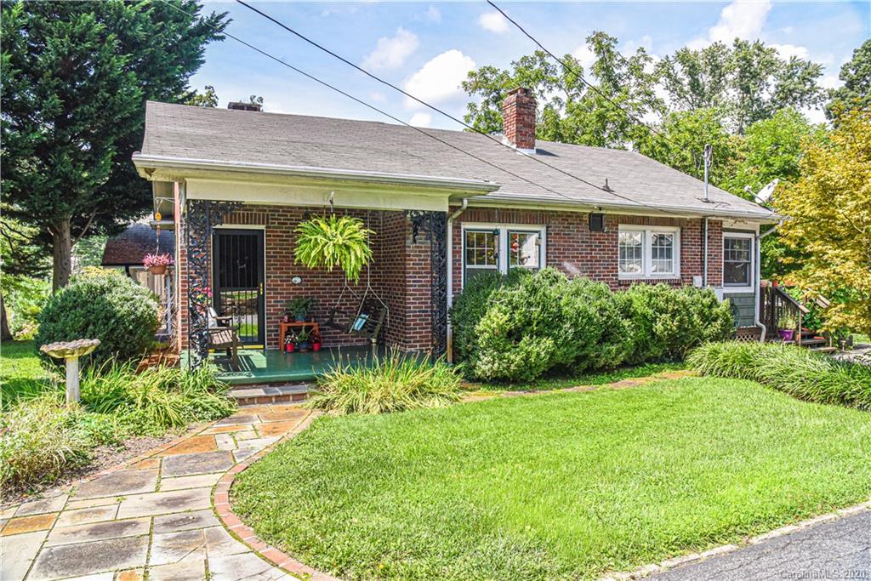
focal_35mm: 24
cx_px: 436
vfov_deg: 53.1
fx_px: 581
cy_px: 290
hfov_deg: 73.7
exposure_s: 1/320
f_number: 9
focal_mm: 24
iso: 1000
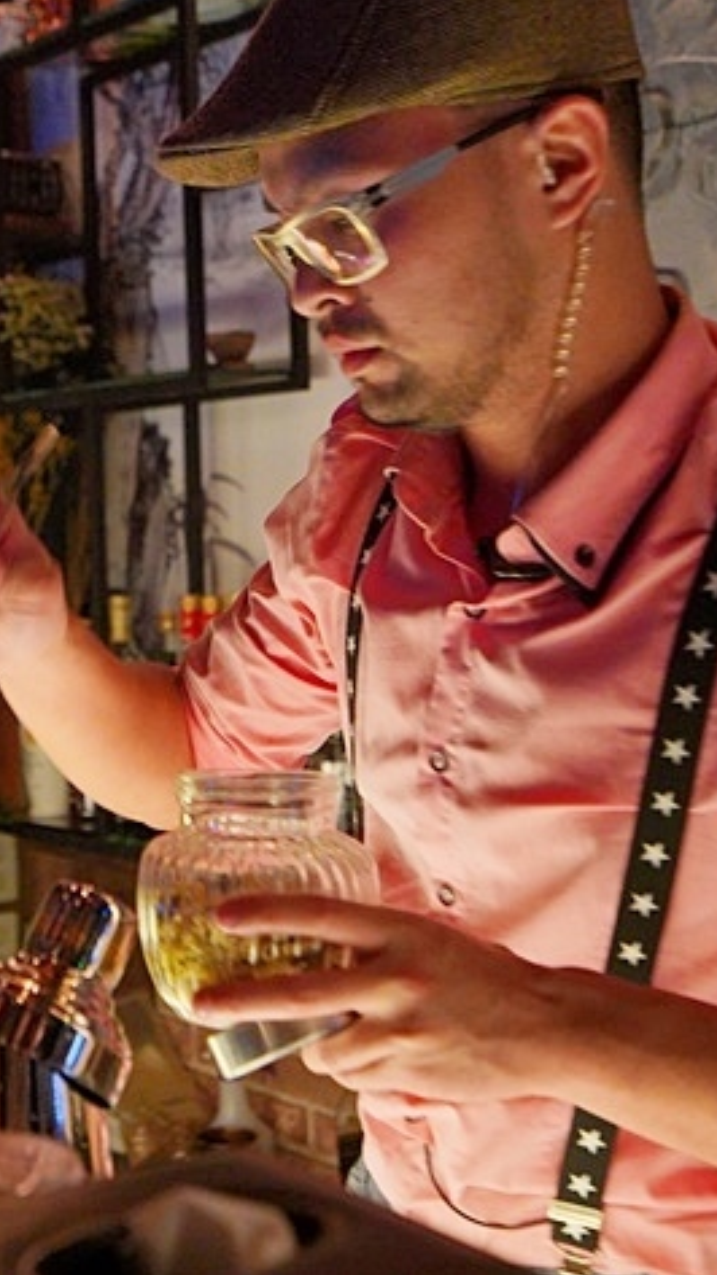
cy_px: 565
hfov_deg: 19.1
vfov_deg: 33.8
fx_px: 2096
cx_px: 78
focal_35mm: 62
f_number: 4
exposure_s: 1/80
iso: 3200
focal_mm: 35
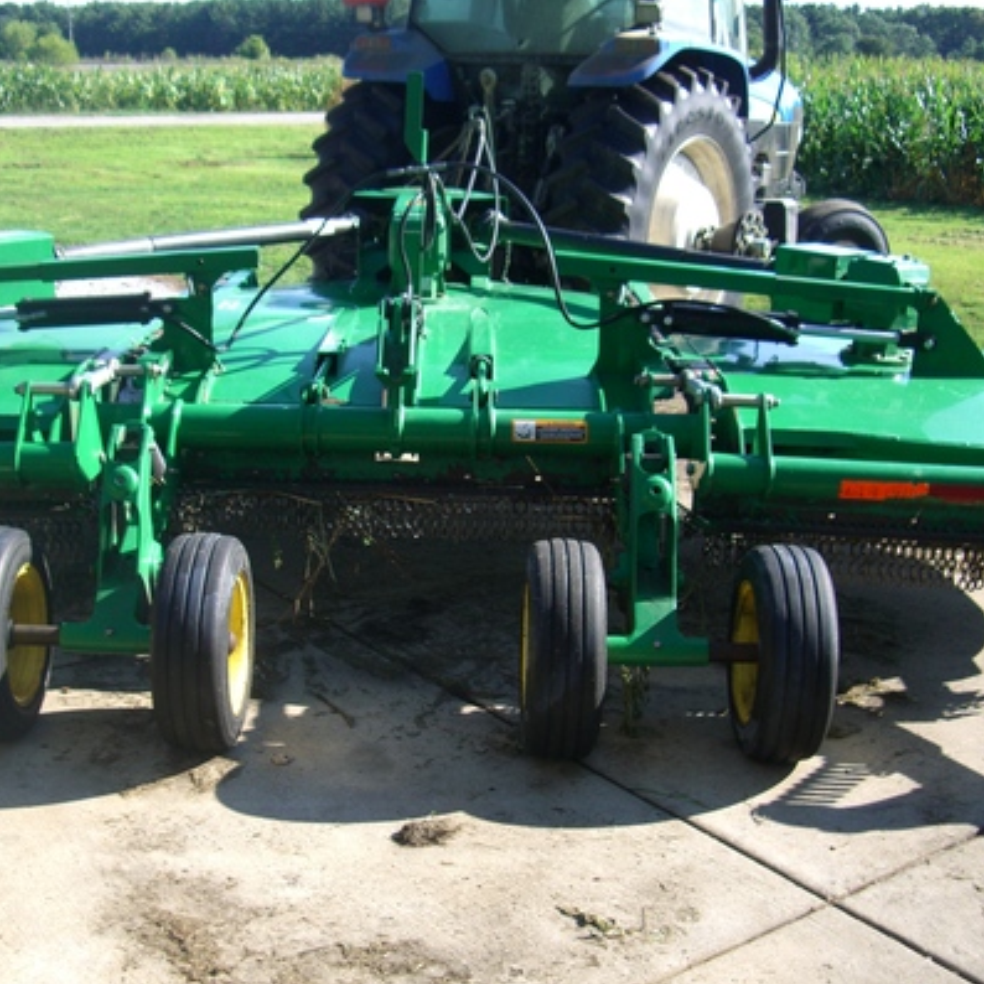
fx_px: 1479
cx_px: 431
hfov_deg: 36.7
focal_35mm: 46
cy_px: 503
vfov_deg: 36.8
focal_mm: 7.9
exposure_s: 1/250
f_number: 2.8
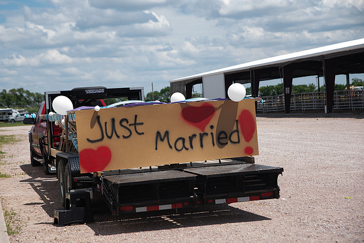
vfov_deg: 17.8
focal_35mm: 77
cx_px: 165
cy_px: 122
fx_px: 774
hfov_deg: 26.4
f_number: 4
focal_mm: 70
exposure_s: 1/250
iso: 64
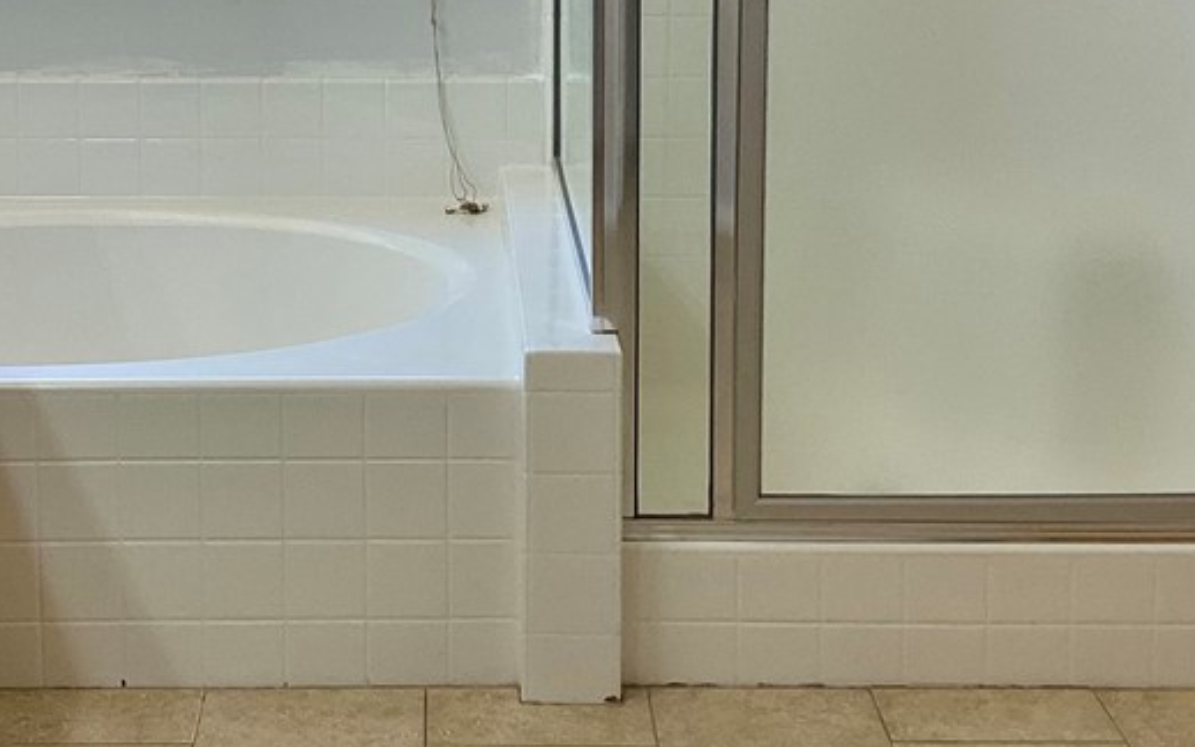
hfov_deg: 31.3
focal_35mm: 65
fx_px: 2117
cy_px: 9
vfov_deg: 19.5
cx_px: 404
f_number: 2.4
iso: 50
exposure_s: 1/120
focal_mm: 3.3
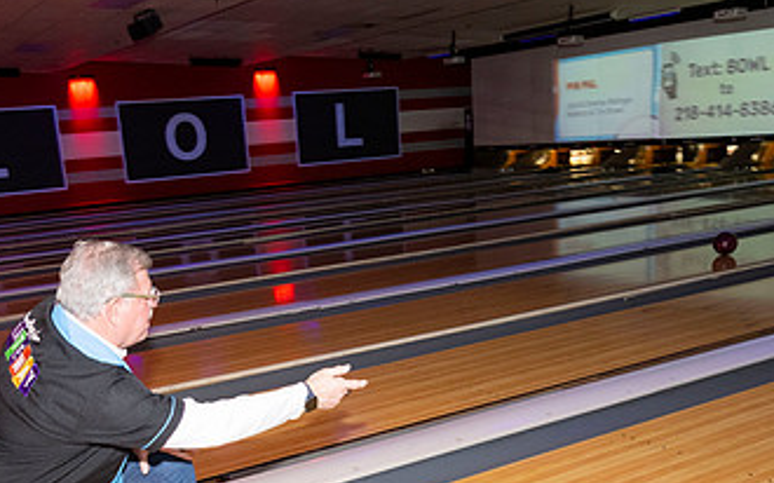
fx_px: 907
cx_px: 310
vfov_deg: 29.0
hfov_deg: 46.0
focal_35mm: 43
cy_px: 400
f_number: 5.6
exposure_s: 1/100
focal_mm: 24
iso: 2000
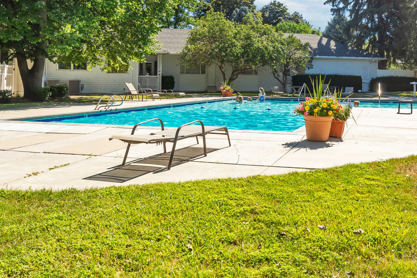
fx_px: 417
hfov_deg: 52.4
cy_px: 80
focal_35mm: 36
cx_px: 267
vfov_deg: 36.3
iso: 100
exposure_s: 1/320
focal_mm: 12
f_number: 7.1
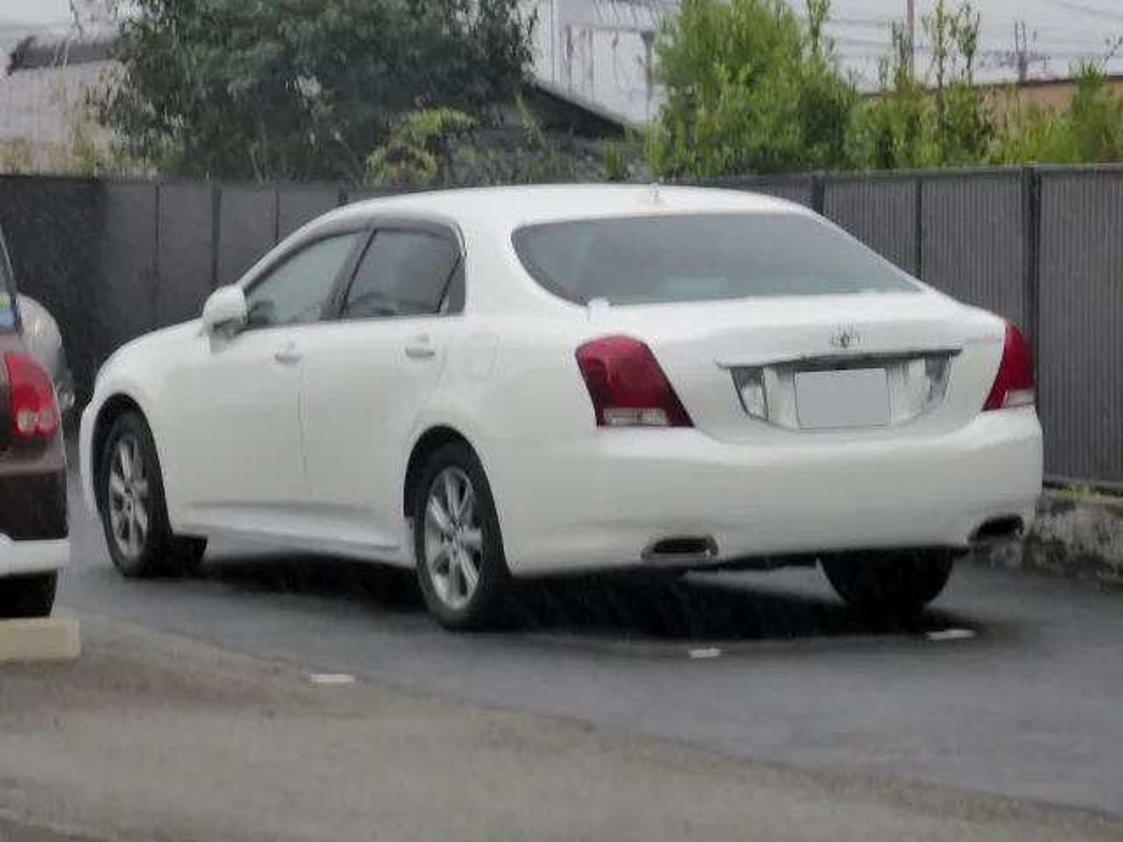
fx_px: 5515
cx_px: 562
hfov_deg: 11.6
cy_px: 421
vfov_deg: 8.7
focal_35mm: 170
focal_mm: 27.6
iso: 200
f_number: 5.4
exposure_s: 1/125
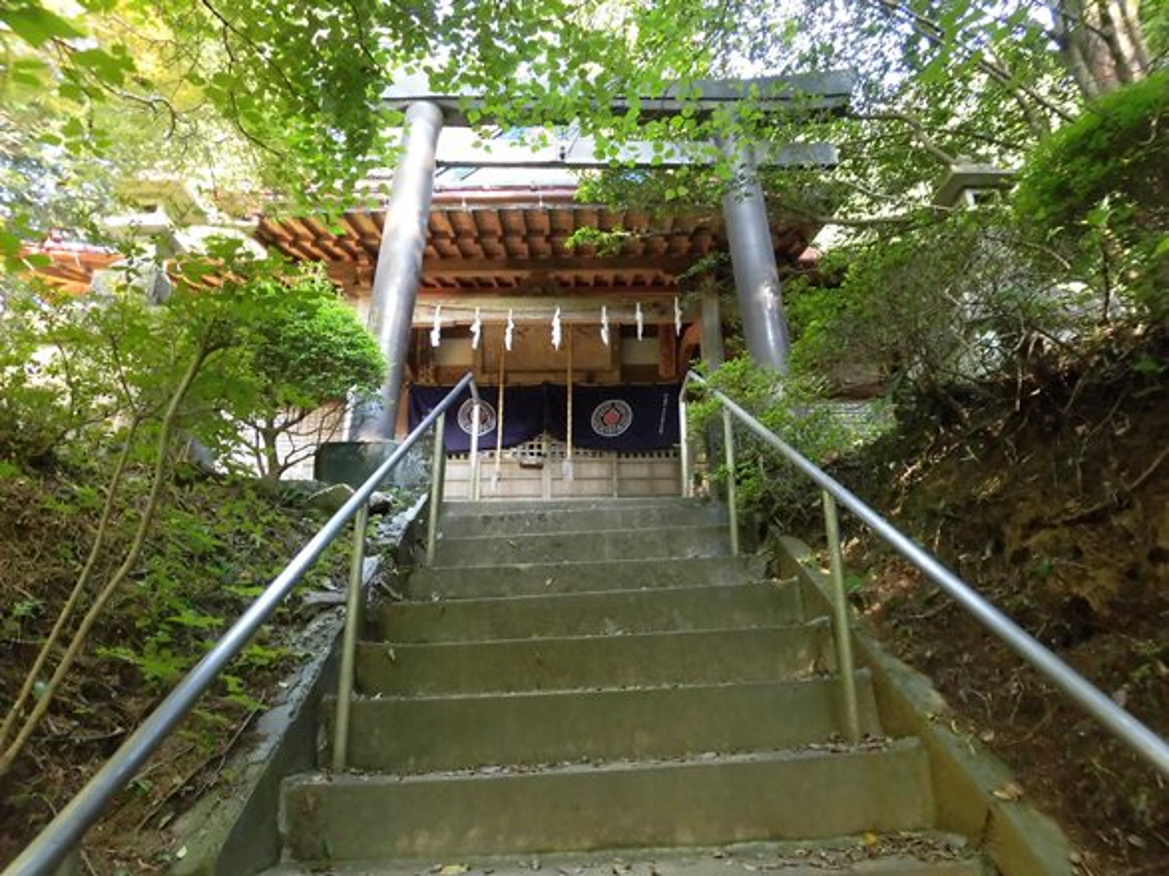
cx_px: 584
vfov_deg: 56.8
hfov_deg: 71.6
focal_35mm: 24
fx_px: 810
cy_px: 438
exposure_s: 1/40
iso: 320
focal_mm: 4.3
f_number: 3.1
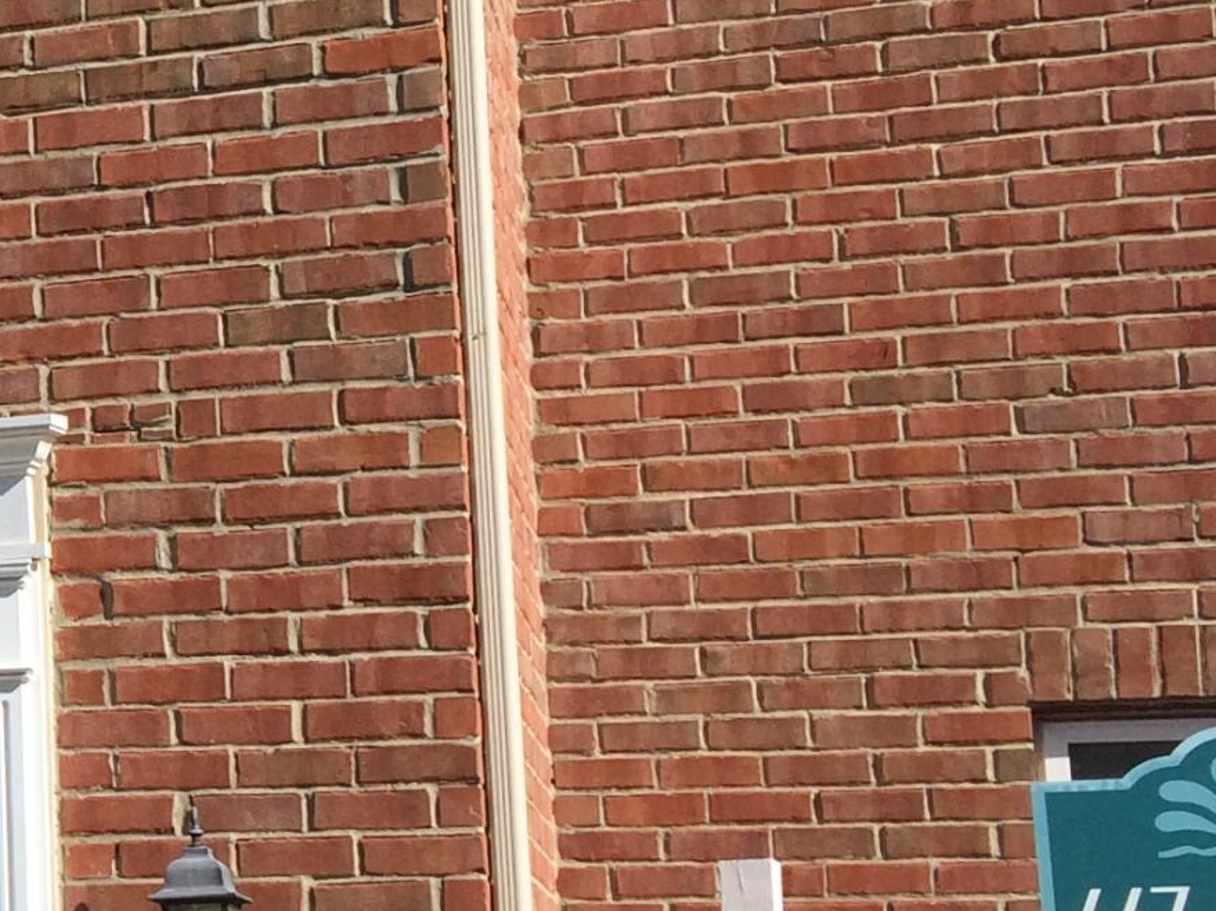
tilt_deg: +9.3
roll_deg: +0.1
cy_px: 546
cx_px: -831
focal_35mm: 99
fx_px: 3477
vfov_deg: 14.9
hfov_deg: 17.0
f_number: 2.2
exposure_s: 1/2564
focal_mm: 4.15
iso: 32
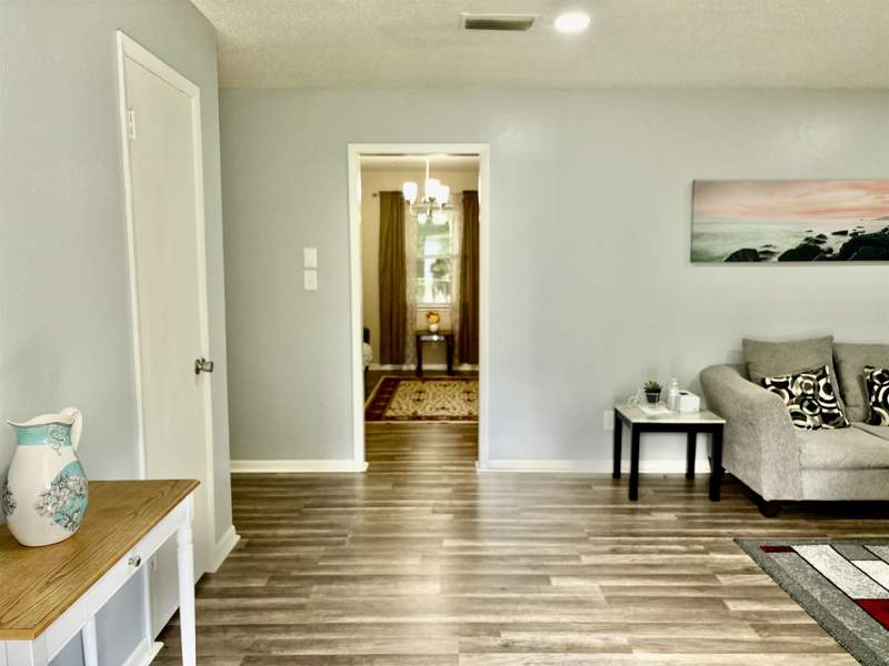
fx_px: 668
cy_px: 333
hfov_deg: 67.3
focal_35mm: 26
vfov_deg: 53.1
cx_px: 444
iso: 50
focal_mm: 5.96
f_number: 1.6
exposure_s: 1/187
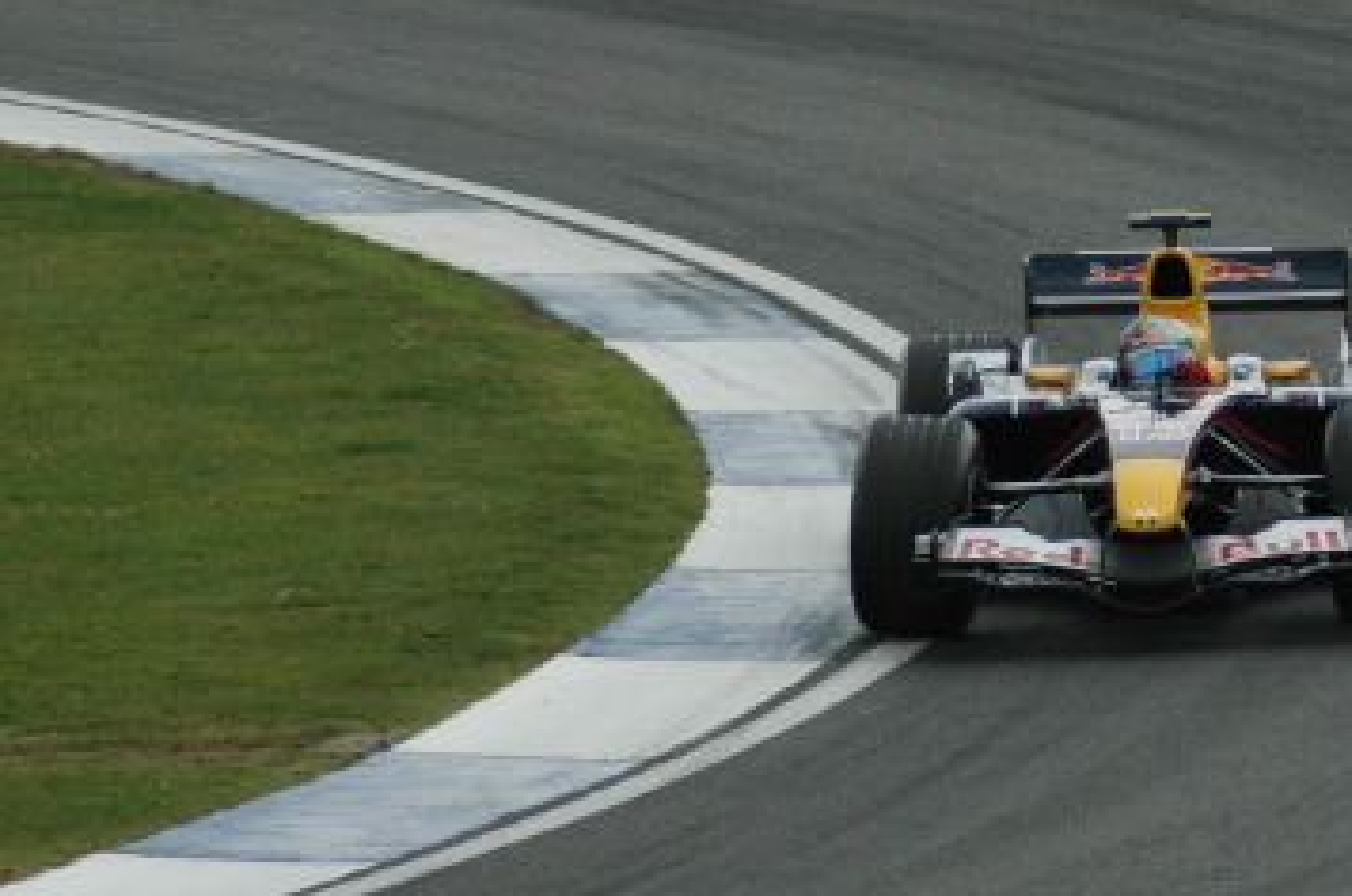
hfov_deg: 2.6
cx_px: 1211
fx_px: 30328
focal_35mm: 809
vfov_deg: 1.7
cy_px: 397
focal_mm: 300
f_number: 7.1
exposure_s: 1/2500
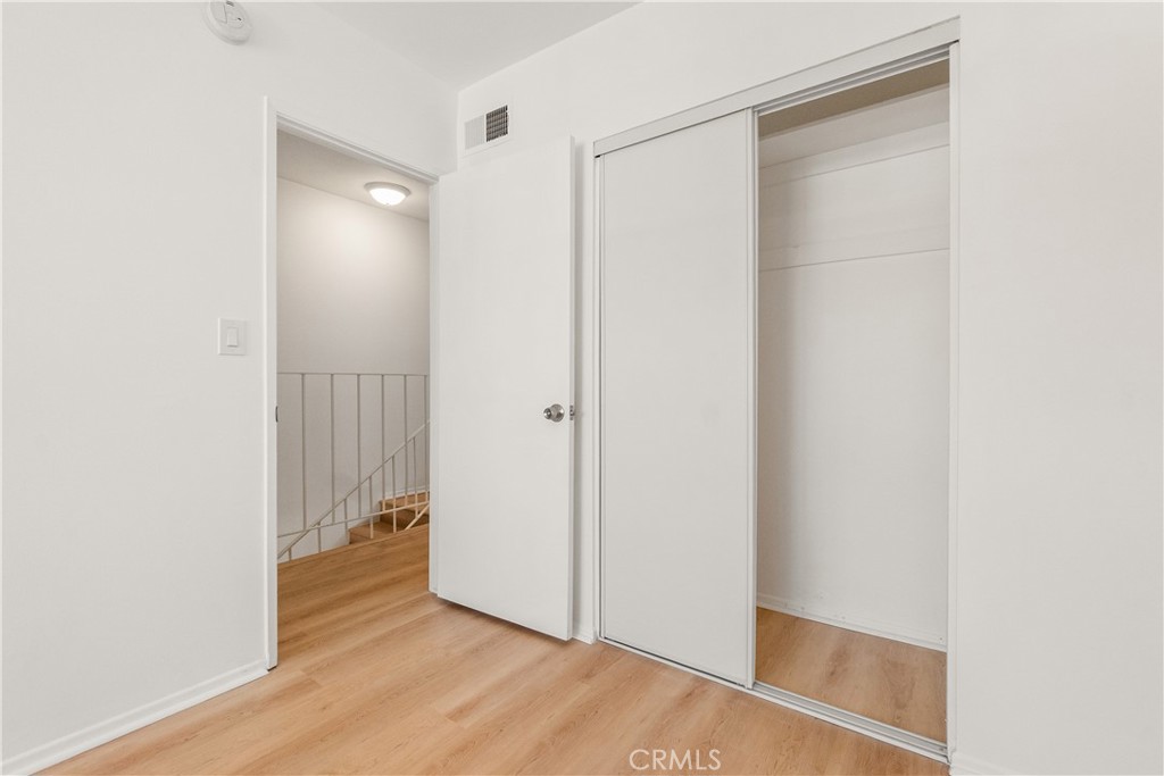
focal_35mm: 15
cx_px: 582
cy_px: 388
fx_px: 485
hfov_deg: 100.4
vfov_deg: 77.3
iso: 400
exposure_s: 1/60
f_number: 8
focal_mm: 10
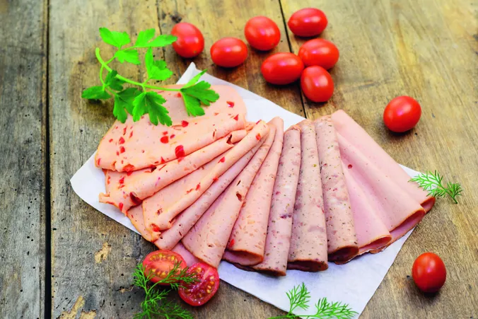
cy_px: 160
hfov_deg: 33.4
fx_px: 797
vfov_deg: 22.6
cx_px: 239
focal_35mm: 60
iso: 100
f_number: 7.1
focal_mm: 60
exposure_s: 1/60
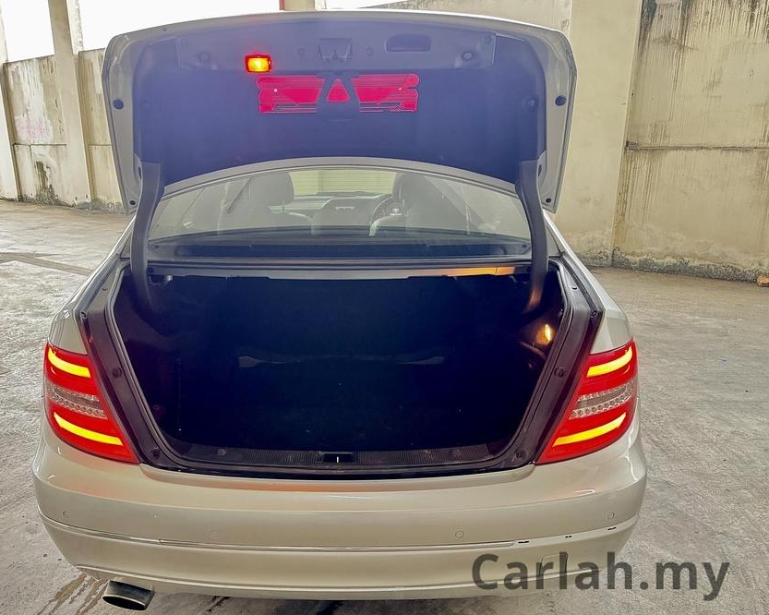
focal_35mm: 27
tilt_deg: -16.6
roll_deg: +1.2
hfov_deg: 63.9
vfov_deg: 53.2
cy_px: 319
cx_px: 337
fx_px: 614
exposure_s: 1/39
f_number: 1.78
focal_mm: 6.76
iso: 1000
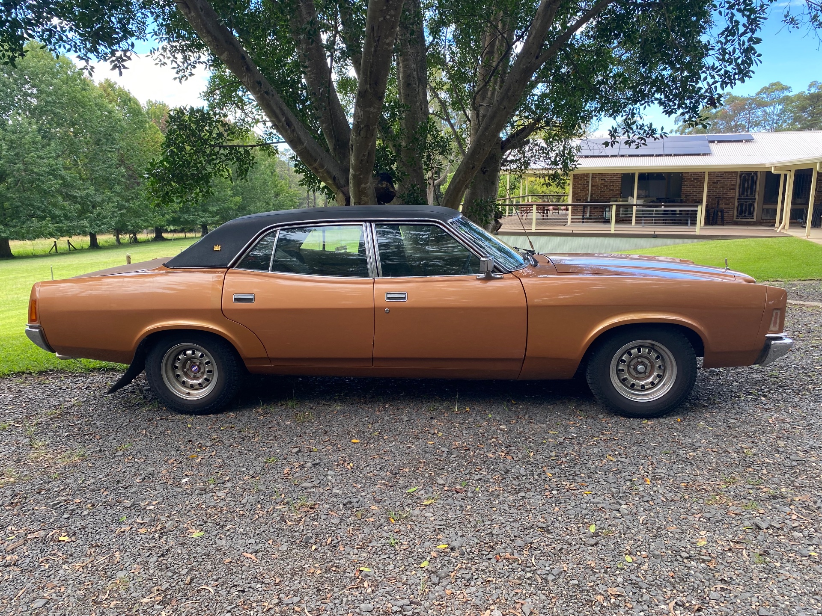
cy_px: 308
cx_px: 411
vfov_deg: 53.1
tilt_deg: -10.6
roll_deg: +1.2
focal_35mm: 26
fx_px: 617
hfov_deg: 67.3
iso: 32
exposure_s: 1/258
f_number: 1.8
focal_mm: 4.25
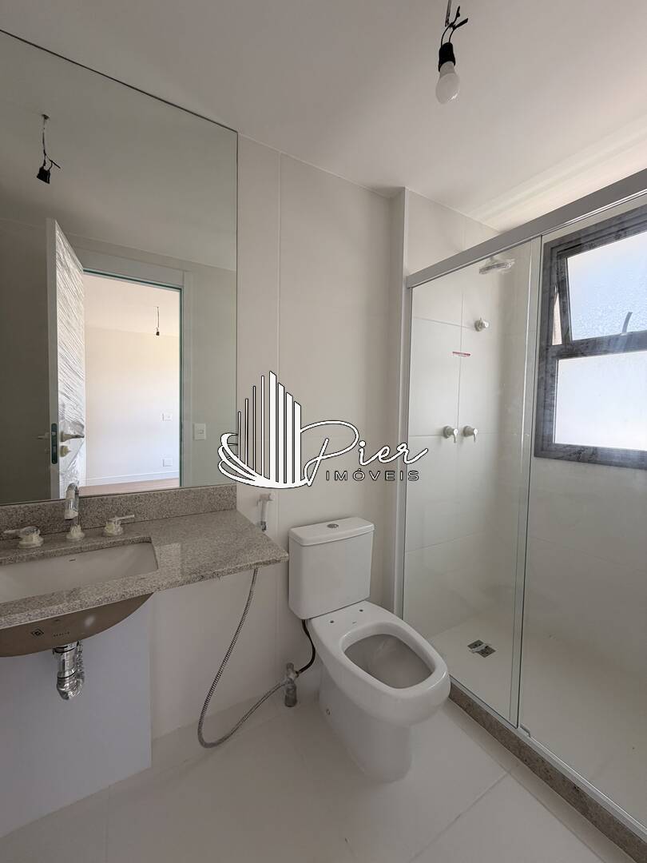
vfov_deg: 102.1
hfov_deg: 85.7
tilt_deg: -3.1
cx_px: 324
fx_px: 349
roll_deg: -0.5
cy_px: 432
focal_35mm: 14
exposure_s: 1/121
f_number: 2.2
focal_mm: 2.22
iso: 125
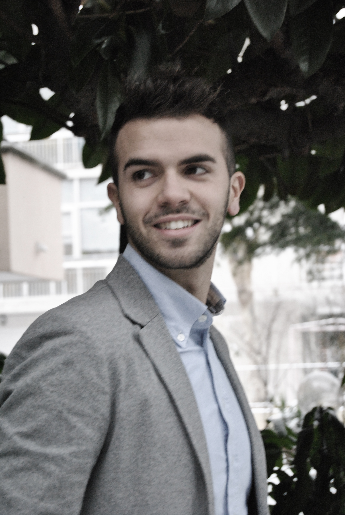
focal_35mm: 82
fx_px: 1182
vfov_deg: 24.6
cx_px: 172
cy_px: 258
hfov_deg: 16.6
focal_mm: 55
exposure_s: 1/30
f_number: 5.6
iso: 1250
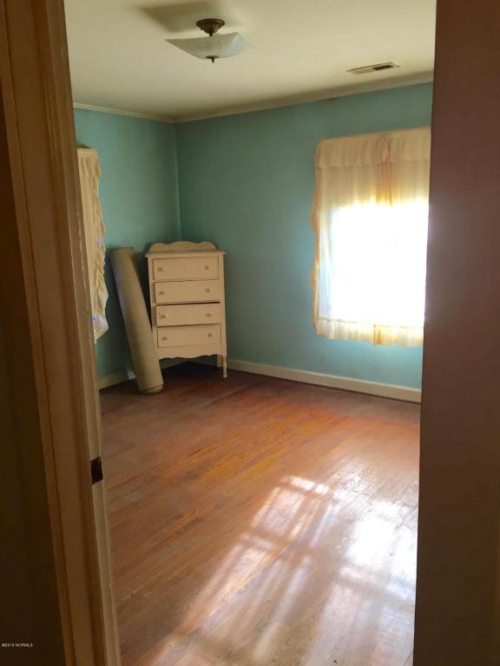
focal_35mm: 29
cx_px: 250
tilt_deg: -10.9
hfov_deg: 48.2
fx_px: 559
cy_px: 333
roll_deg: +0.8
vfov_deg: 61.7
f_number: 2.2
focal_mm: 4.15
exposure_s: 1/30
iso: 64
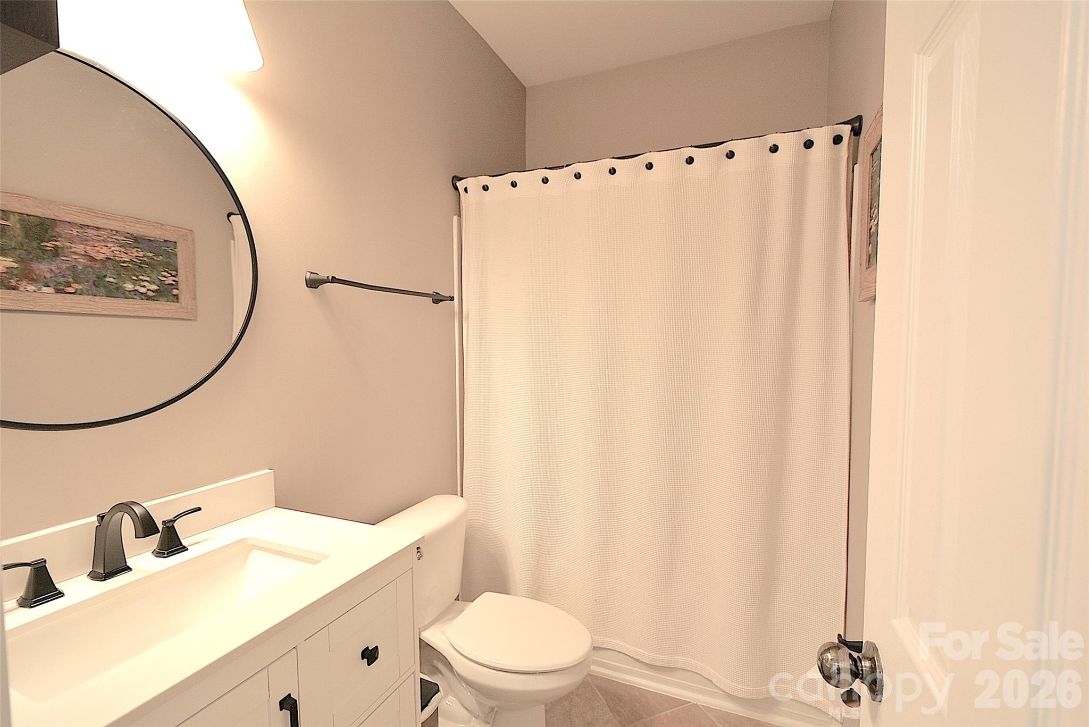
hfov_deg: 100.4
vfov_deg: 77.4
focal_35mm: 15
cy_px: 364
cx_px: 544
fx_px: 454
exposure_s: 1/60
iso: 500
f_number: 4
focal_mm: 10
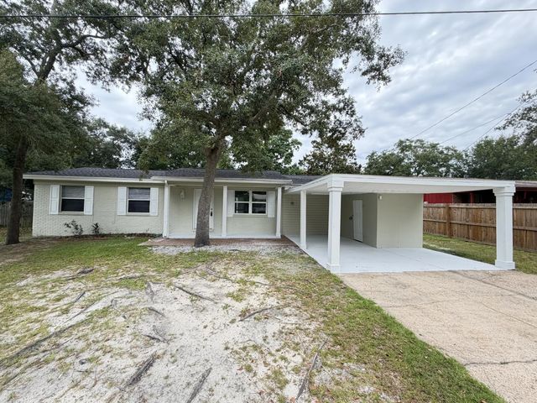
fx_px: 217
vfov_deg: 85.7
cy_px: 202
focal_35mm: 14
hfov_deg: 102.1
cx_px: 268
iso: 50
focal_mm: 2.22
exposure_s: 1/226
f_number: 2.2
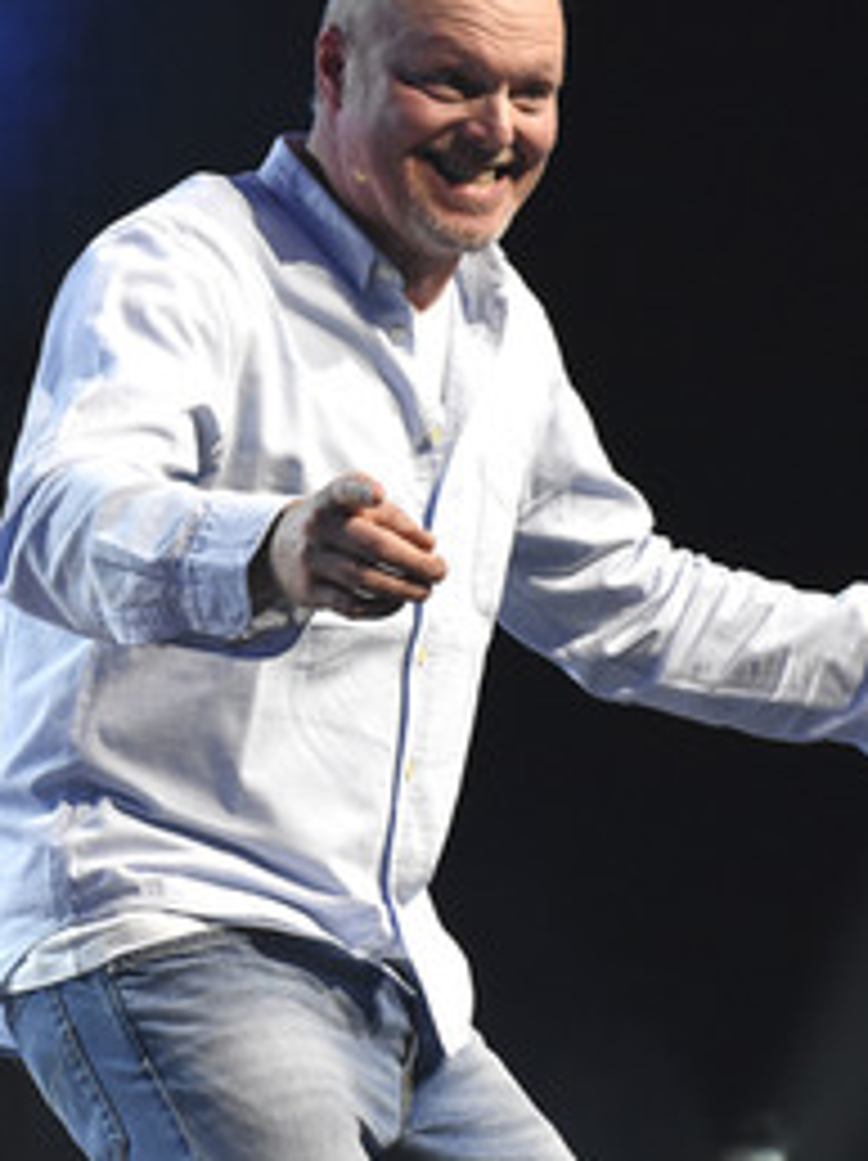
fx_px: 11822
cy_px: 526
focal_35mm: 353
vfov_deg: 5.6
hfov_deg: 4.2
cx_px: 398
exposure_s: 1/125
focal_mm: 140
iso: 3200
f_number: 8
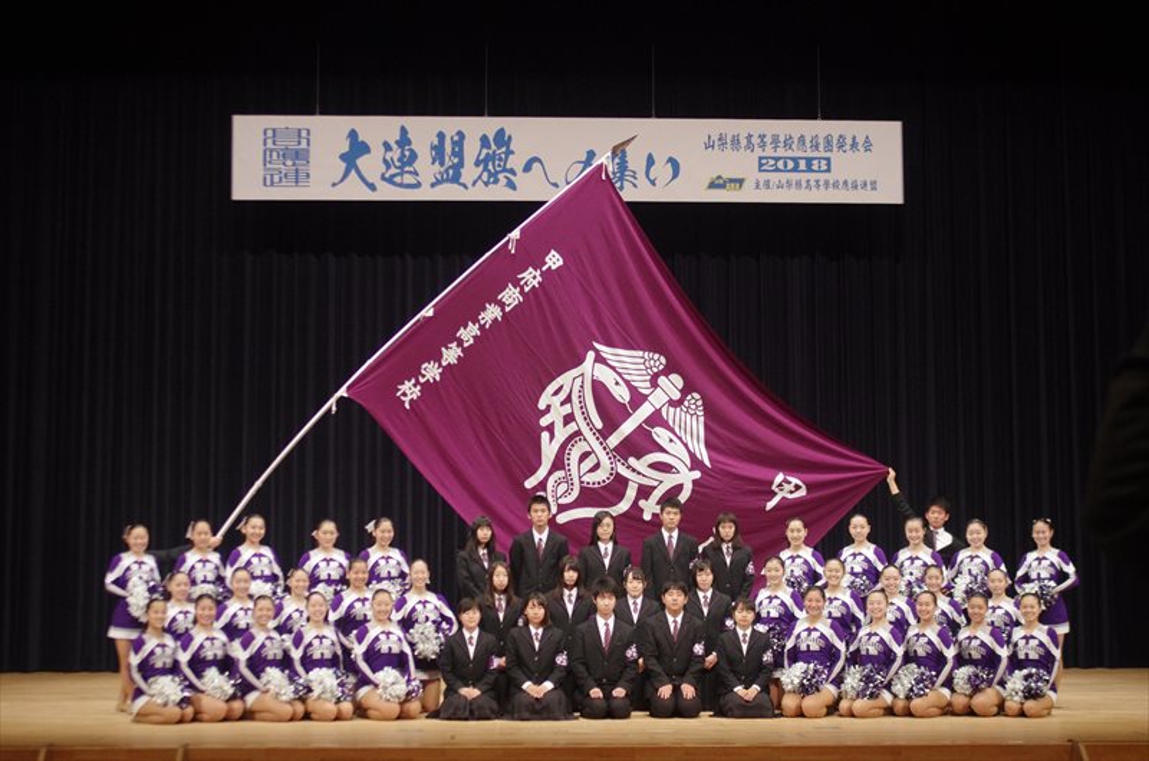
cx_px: 574
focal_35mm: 57
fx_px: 1816
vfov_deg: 23.7
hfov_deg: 35.1
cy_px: 380
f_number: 2.8
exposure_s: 1/400
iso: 3200
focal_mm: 38
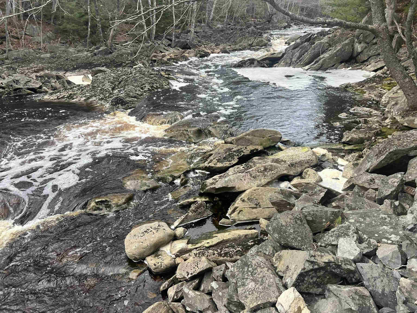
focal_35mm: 26
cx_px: 208
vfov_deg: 53.1
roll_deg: +1.4
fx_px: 313
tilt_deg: -23.9
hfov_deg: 67.3
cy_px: 156
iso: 50
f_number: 1.5
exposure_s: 1/617
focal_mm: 5.7
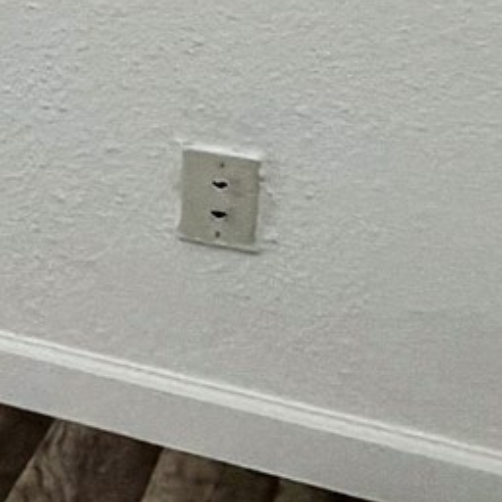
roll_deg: +0.2
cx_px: -1224
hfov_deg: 9.7
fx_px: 1624
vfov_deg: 16.2
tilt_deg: -3.9
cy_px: -237
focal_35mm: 99
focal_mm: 2.22
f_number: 2.2
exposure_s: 1/136
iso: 40
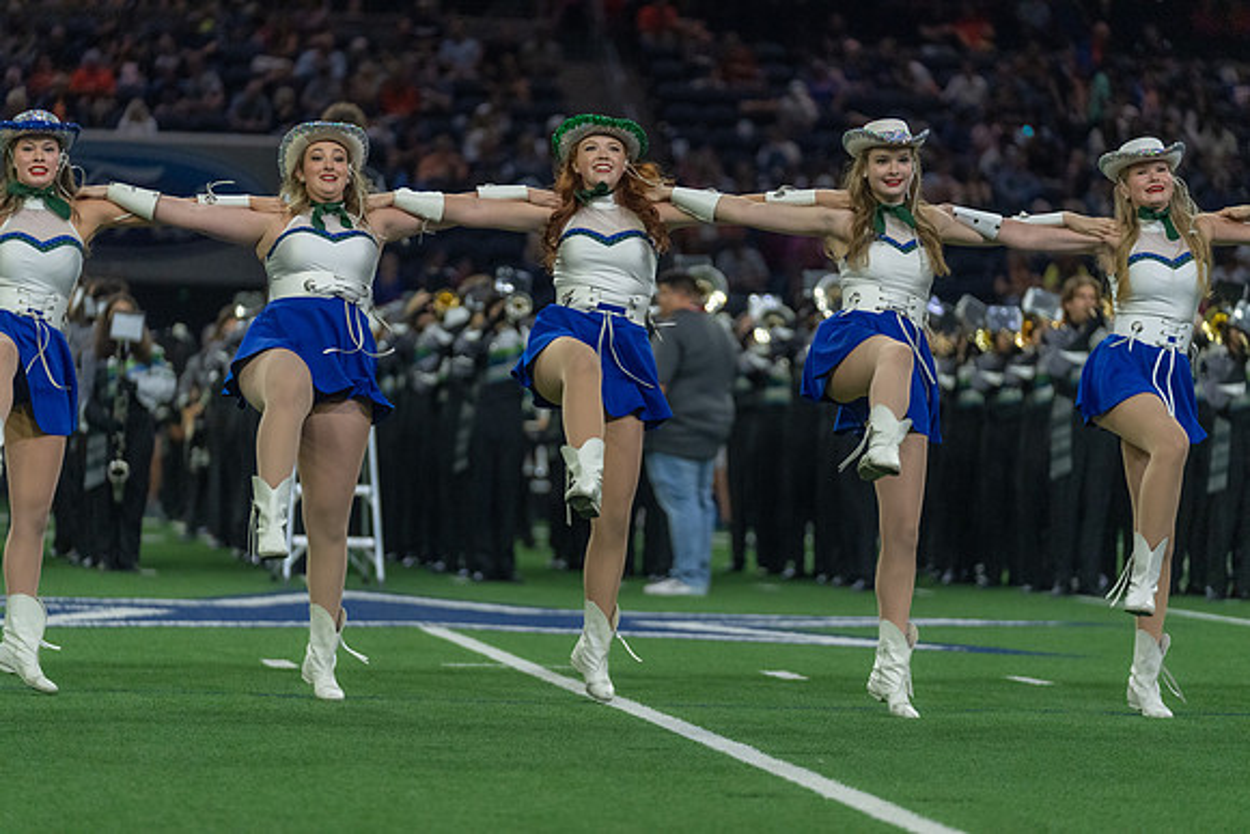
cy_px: 417
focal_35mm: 161
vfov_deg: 8.5
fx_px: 5591
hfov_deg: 12.8
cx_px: 625
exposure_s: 1/1250
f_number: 2.8
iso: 4000
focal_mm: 161
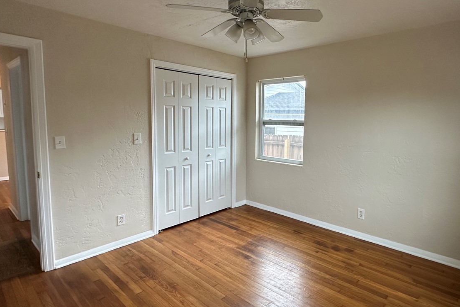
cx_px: 274
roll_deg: -0.7
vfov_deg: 59.5
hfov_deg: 80.3
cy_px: 143
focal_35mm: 21
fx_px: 268
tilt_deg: -4.9
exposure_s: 1/99
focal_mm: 2.22
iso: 160
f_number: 2.2
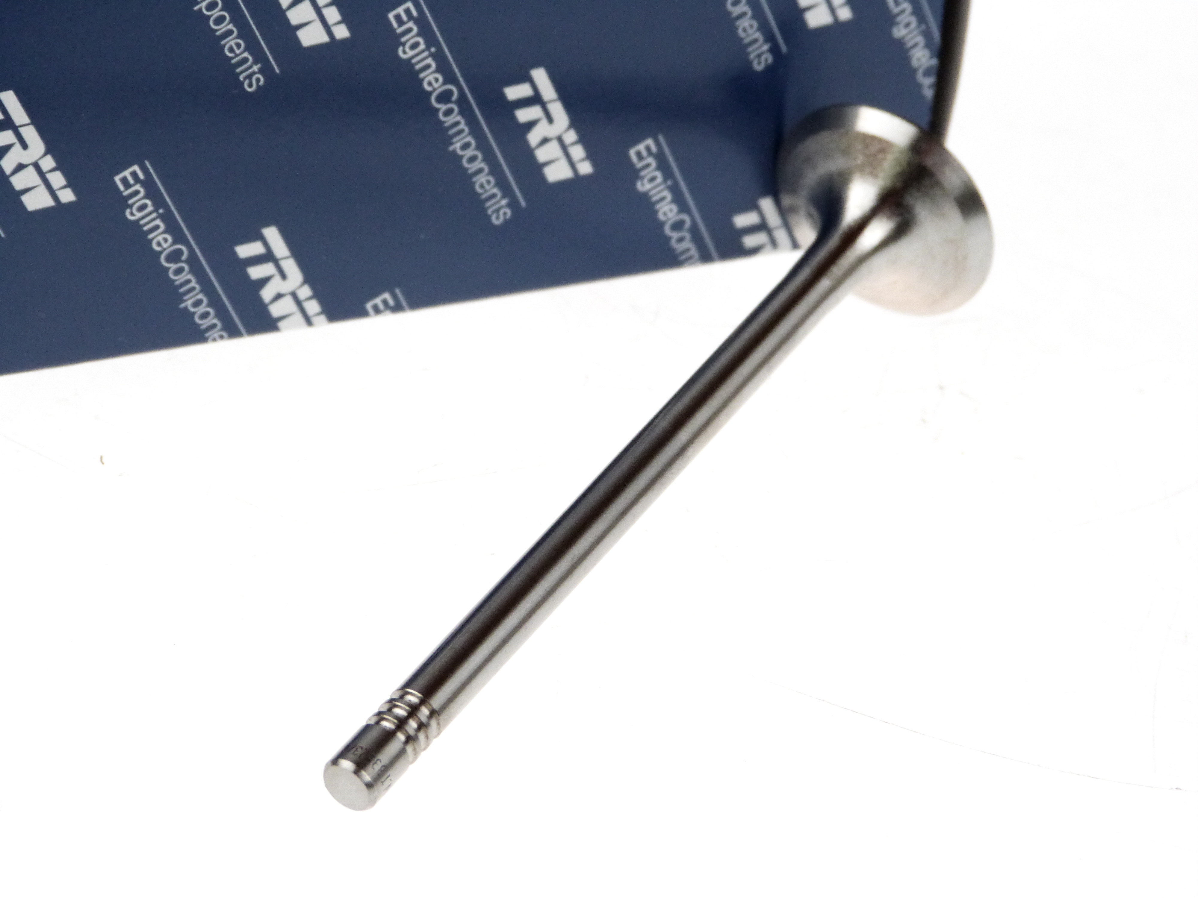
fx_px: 4430
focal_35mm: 128
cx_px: 599
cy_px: 449
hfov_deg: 15.4
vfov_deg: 11.6
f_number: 4
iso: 250
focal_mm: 23.1
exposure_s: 1/320
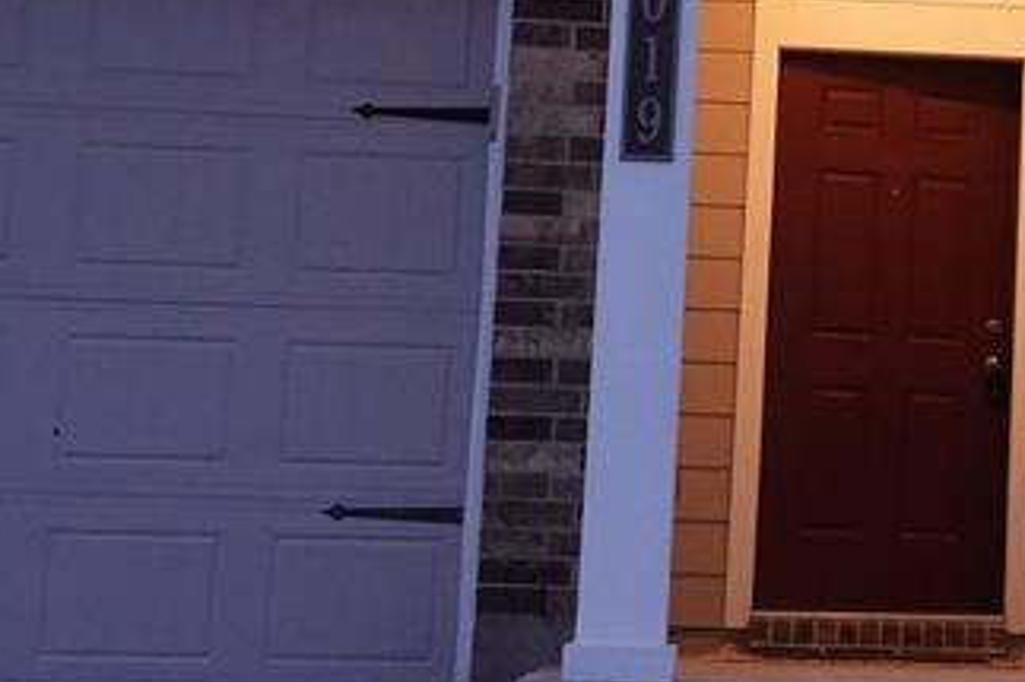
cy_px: 105
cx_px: 1295
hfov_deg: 17.4
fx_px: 3159
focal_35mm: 111
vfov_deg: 12.3
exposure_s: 1/40
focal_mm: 12.96
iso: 1600
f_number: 3.2
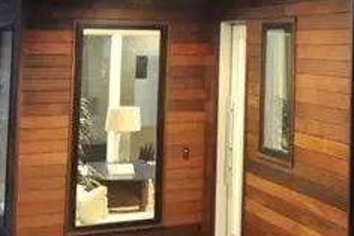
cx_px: 430
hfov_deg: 23.6
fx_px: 766
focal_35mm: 78
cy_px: -9
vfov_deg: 17.0
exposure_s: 1/8
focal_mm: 12
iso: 1000
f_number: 4
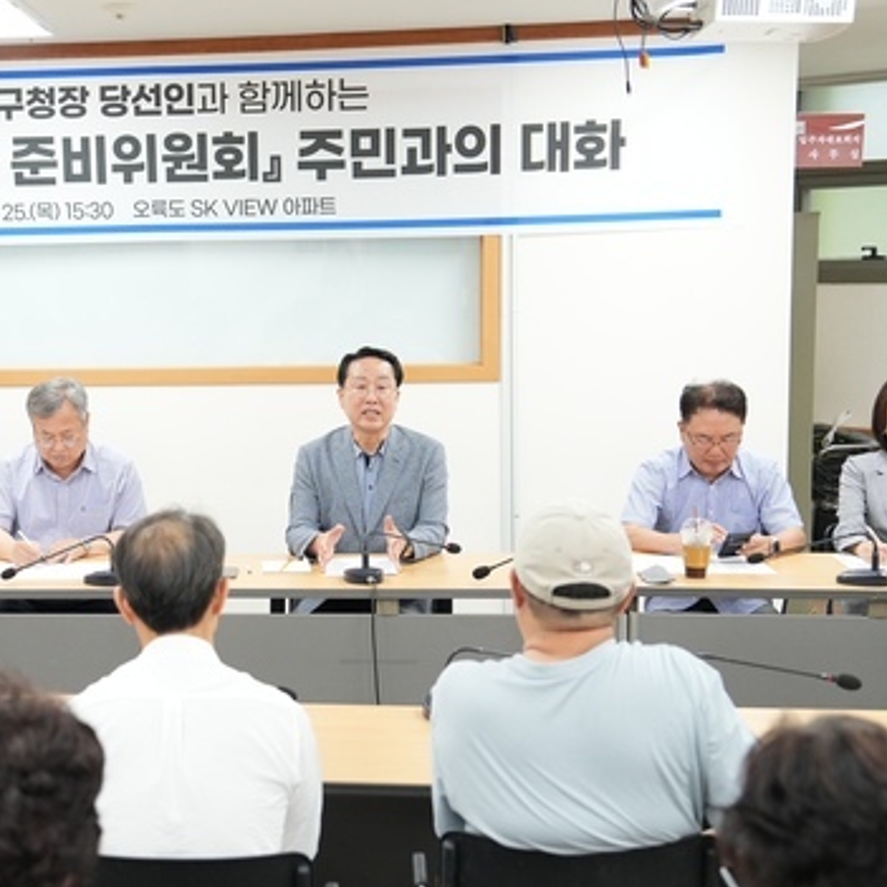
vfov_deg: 25.7
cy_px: 461
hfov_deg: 25.2
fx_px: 1942
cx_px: 152
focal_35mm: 67
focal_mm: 44
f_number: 3.5
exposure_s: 1/320
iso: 2500
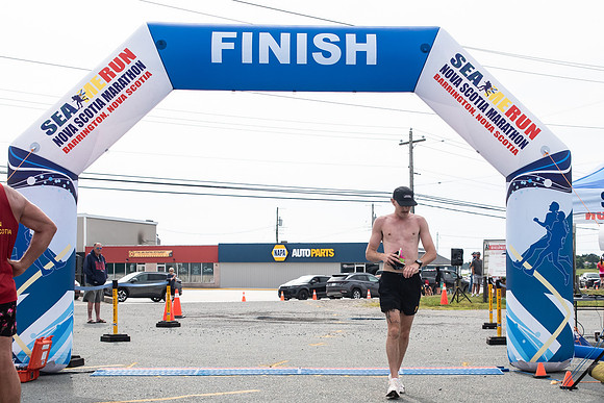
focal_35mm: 57
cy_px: 262
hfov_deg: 34.8
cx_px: 370
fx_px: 958
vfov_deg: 23.7
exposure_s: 1/3200
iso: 800
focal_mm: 35
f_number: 4
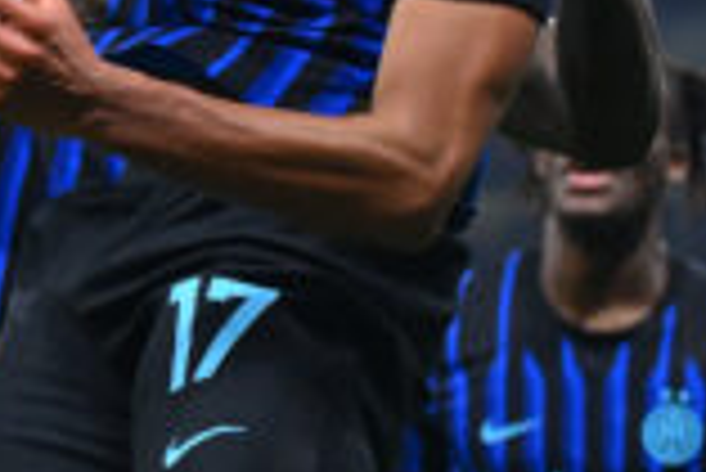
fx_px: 8970
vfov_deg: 3.0
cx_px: 310
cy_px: 187
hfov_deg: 4.5
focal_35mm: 457
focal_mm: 70
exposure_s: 1/1600
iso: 2000
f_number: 2.8
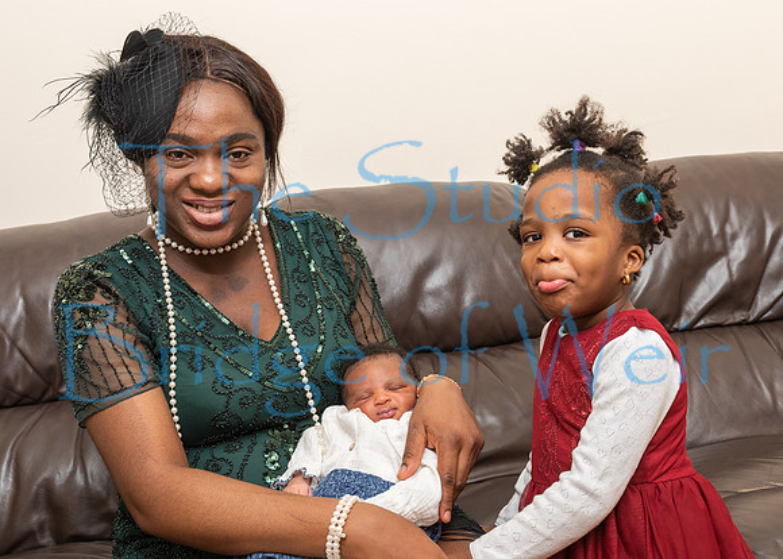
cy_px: 286
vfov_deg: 32.0
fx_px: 975
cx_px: 419
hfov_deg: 43.7
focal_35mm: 44
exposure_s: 1/160
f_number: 7.1
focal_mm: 32
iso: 100
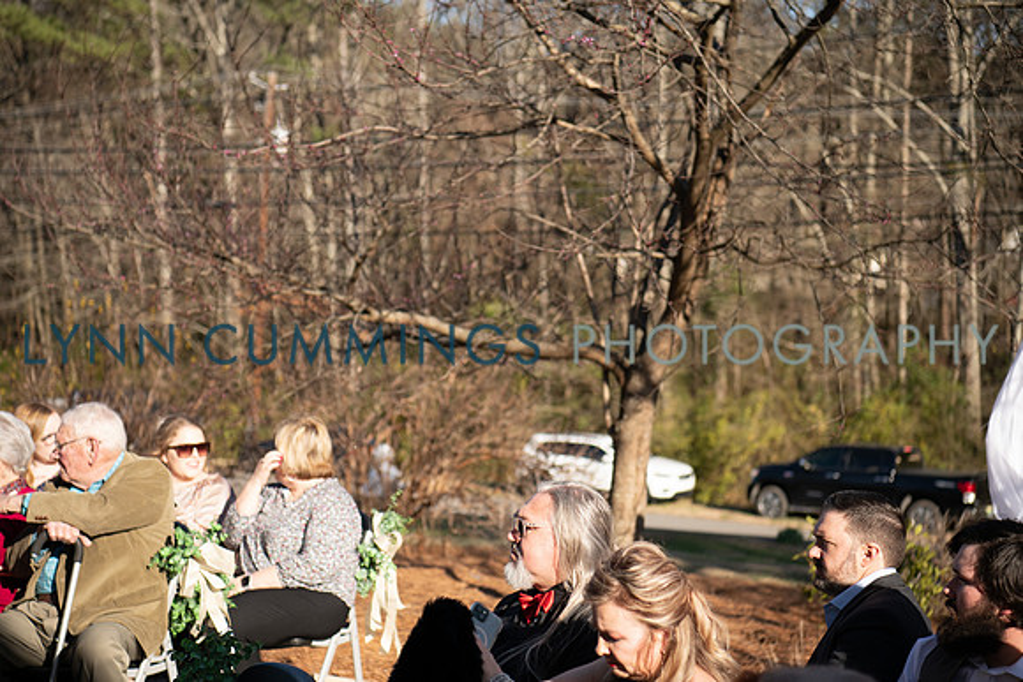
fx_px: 1990
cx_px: 512
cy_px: 341
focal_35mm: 70
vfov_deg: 19.5
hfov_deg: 28.8
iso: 400
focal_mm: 70
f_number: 3.5
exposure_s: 1/3200
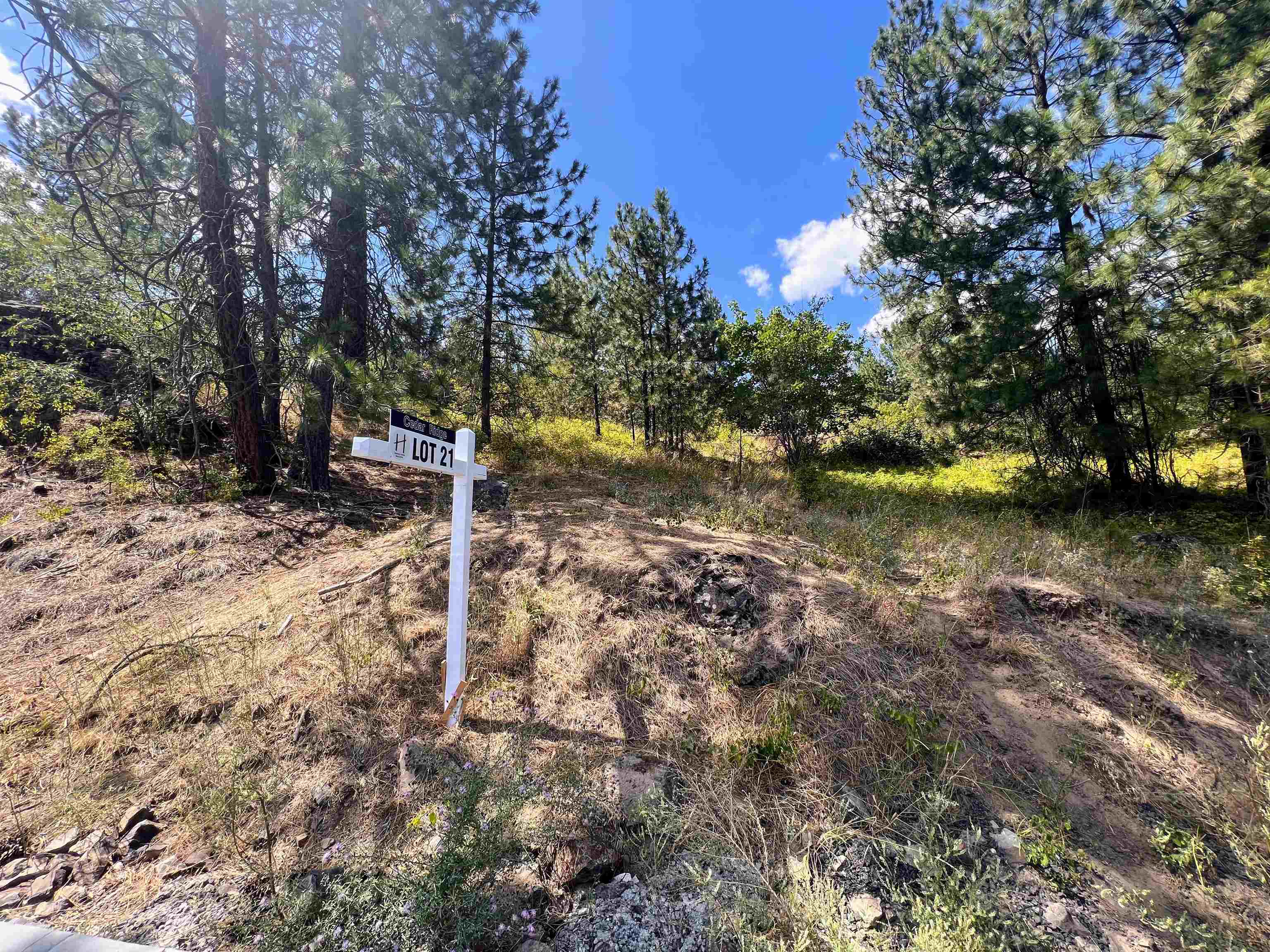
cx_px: 635
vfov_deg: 89.9
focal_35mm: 13
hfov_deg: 106.2
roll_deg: +3.2
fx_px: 477
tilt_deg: +7.0
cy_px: 476
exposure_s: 1/492
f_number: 1.8
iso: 32
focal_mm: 1.57
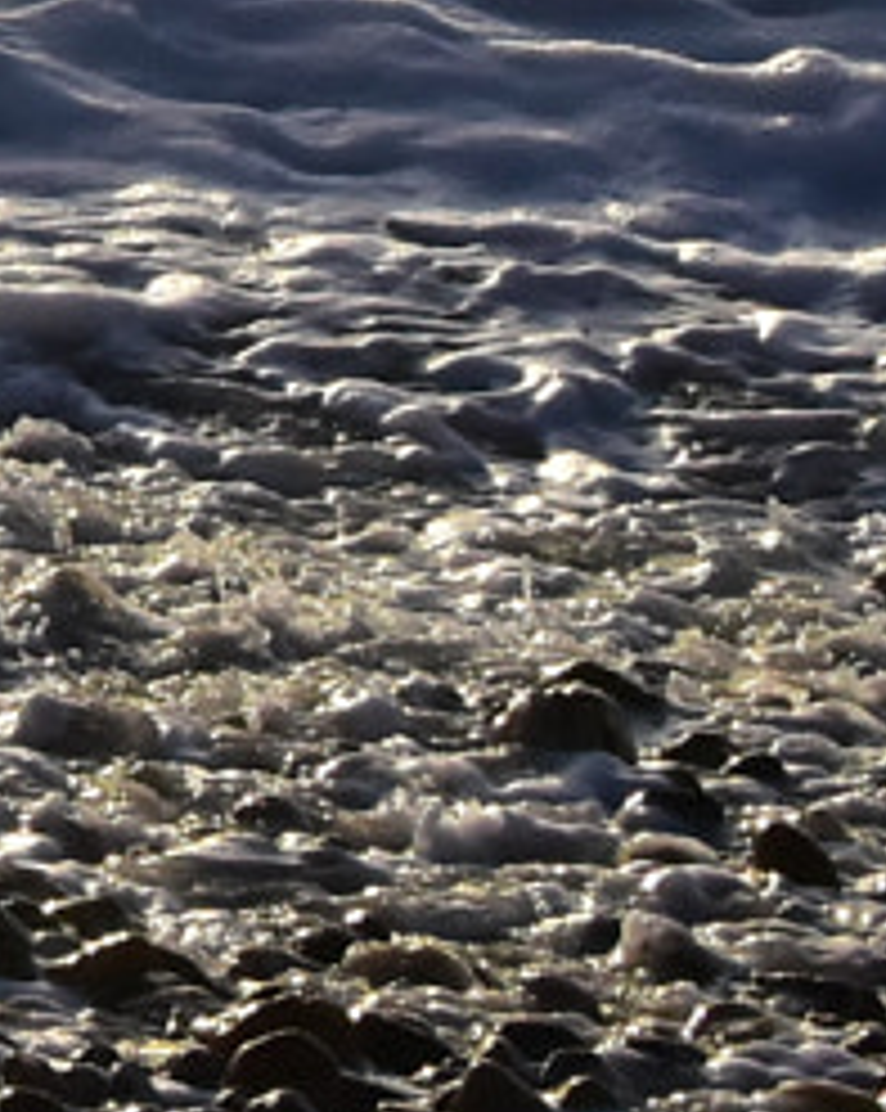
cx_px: -2163
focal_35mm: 265
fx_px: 8704
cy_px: -1026
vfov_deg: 7.1
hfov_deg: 5.3
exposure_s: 1/1600
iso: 1000
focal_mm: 29
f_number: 16
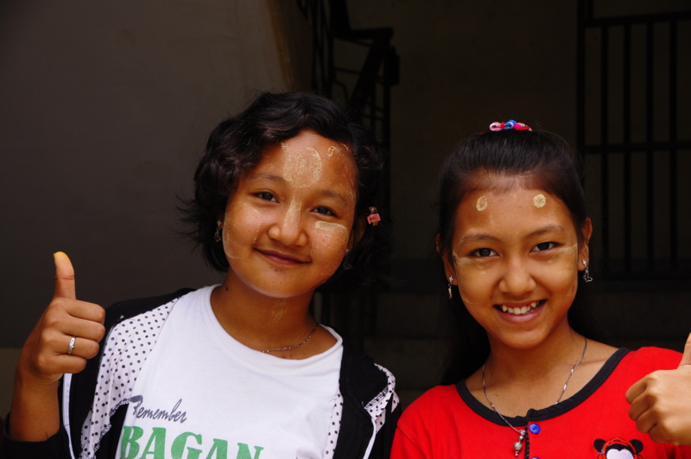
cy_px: 230
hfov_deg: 24.7
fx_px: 1581
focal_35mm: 82
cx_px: 346
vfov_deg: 16.5
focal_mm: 55
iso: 320
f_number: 9
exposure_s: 1/320
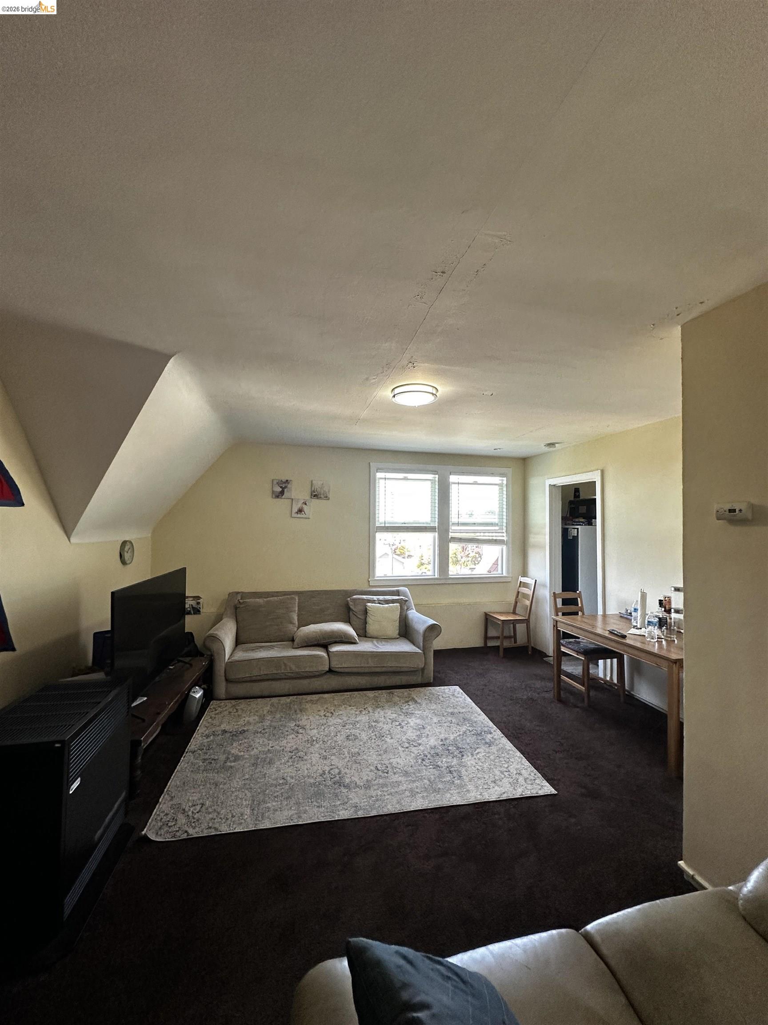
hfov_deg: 85.7
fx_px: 414
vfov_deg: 102.1
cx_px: 384
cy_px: 512
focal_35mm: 14
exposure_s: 1/120
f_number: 2.2
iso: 200
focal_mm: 2.22
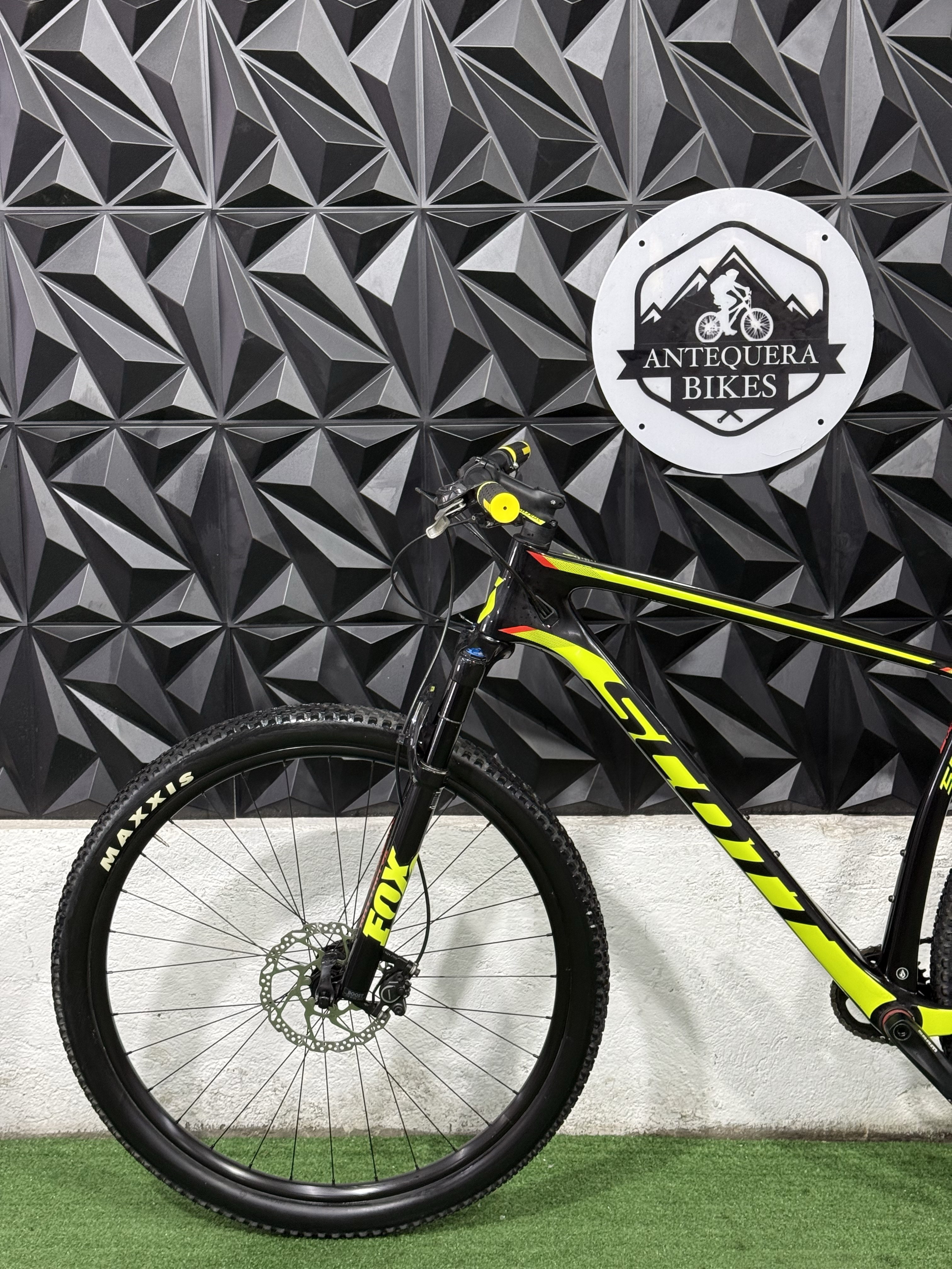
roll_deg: +0.2
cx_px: 476
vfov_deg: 39.7
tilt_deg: -9.5
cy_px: 634
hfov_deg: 30.3
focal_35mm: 48
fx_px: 1760
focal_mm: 6.76
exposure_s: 1/60
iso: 160
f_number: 1.78
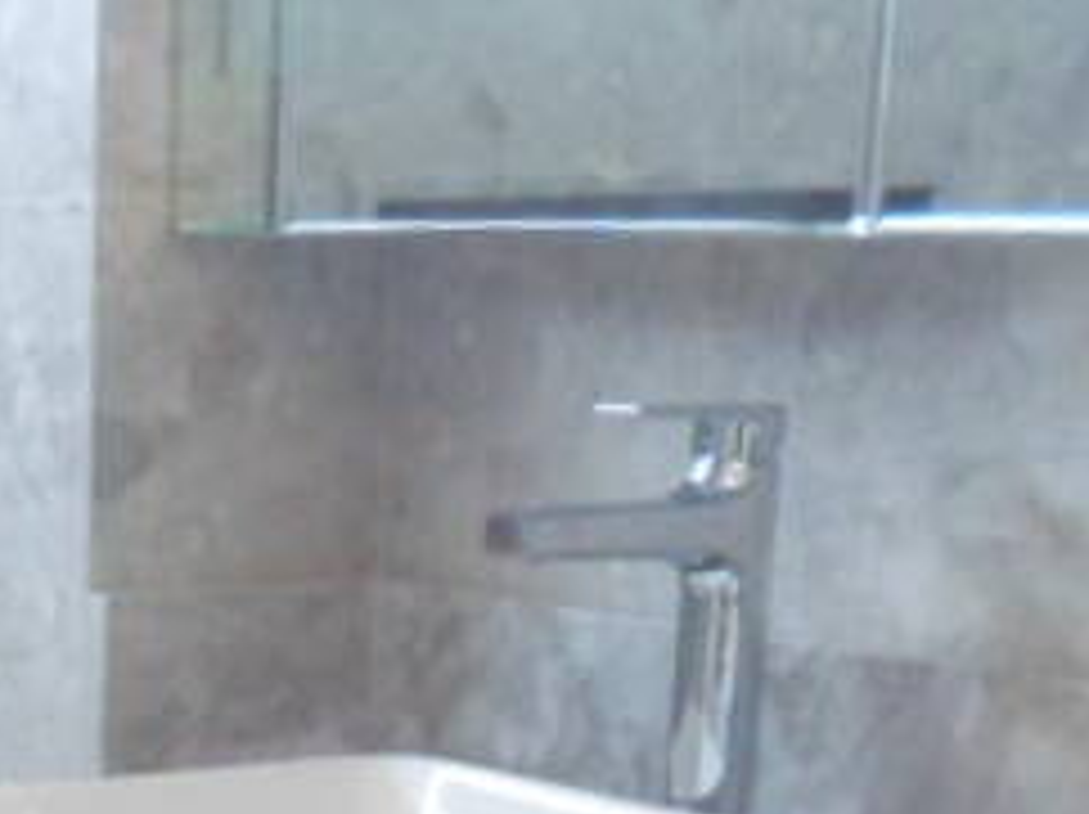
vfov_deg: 12.6
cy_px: 1507
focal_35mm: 106
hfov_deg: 17.4
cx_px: -342
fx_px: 3331
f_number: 2.5
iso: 240
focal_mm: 4.5
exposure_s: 1/30
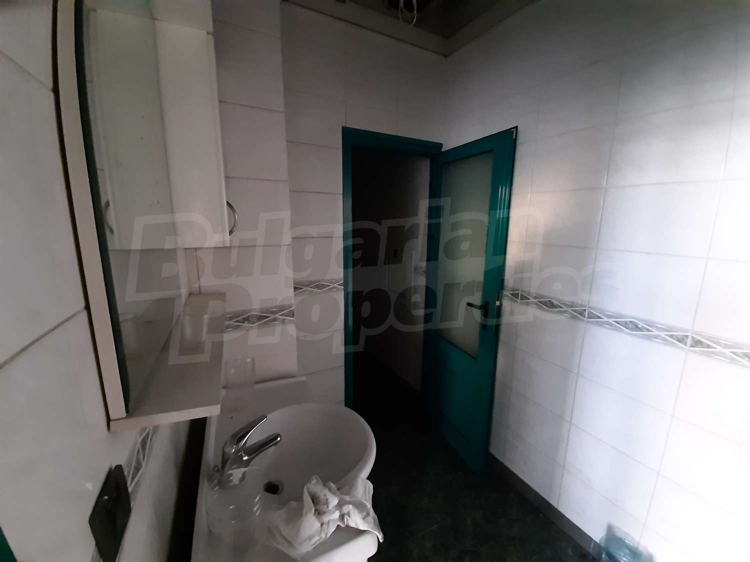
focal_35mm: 13
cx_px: 375
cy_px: 281
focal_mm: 1.42
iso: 640
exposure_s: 1/20
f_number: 2.2
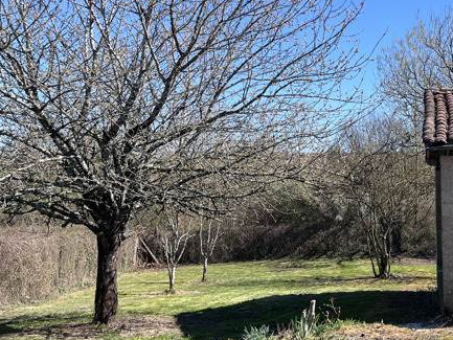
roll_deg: +1.1
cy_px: 149
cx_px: 409
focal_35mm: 48
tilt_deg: +5.1
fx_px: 628
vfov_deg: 30.2
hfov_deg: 37.1
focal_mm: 5.1
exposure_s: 1/2024
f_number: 1.6
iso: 50
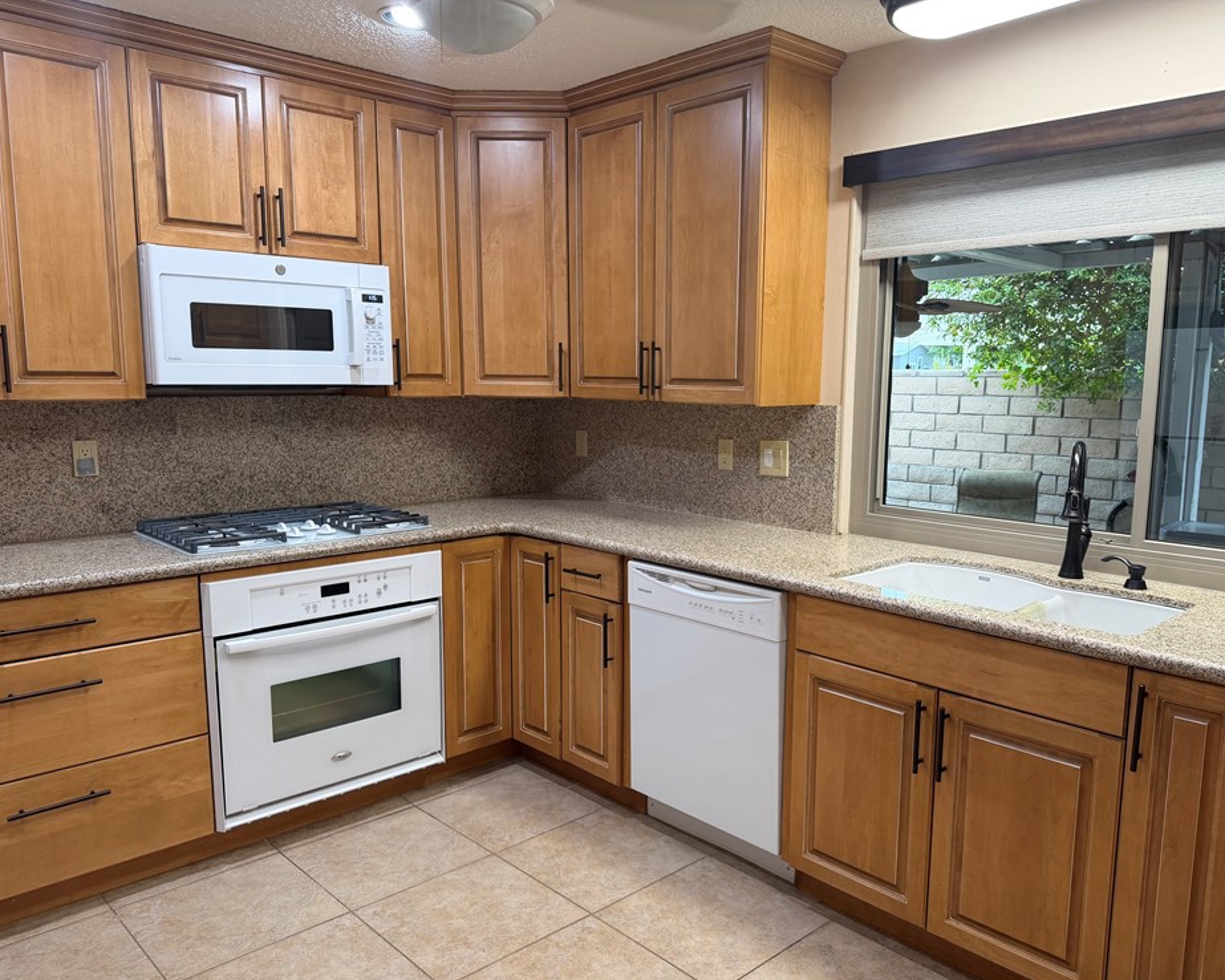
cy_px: 506
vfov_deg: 54.9
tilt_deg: -7.9
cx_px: 656
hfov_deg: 66.0
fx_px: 942
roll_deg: -0.2
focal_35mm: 26
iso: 125
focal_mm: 6.76
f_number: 1.78
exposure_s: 1/120
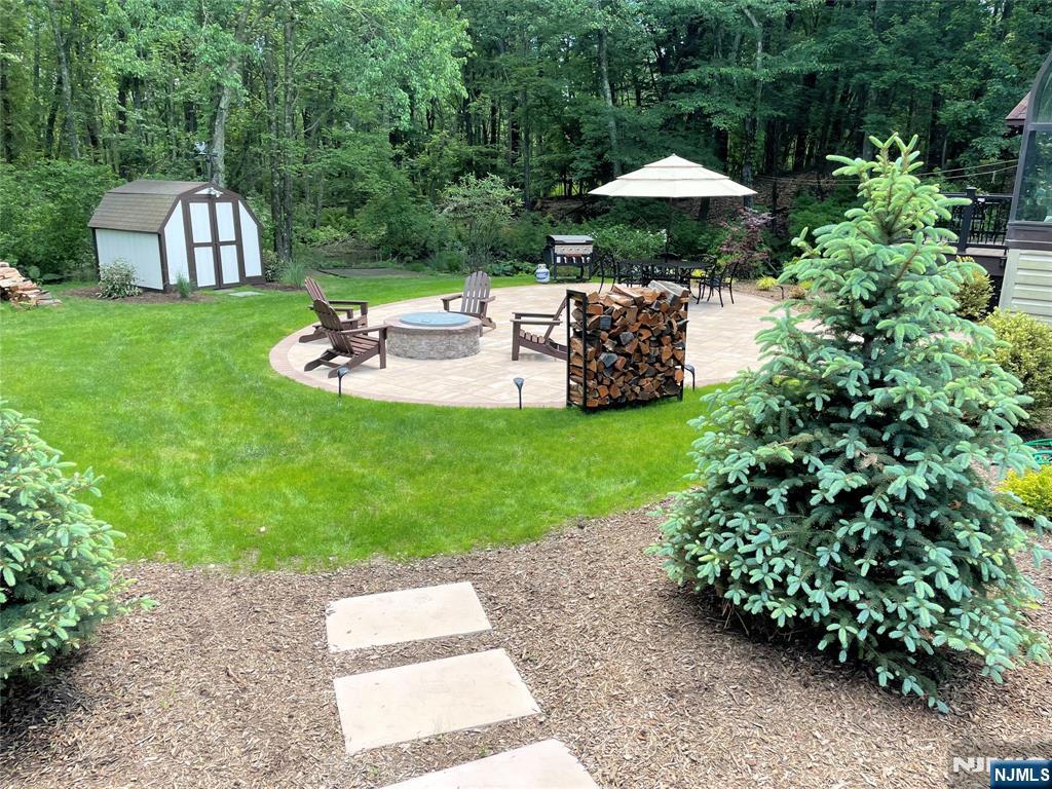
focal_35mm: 26
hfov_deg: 67.3
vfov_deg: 53.1
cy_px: 394
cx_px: 526
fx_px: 790
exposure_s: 1/389
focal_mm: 4.2
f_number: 1.6
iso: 32
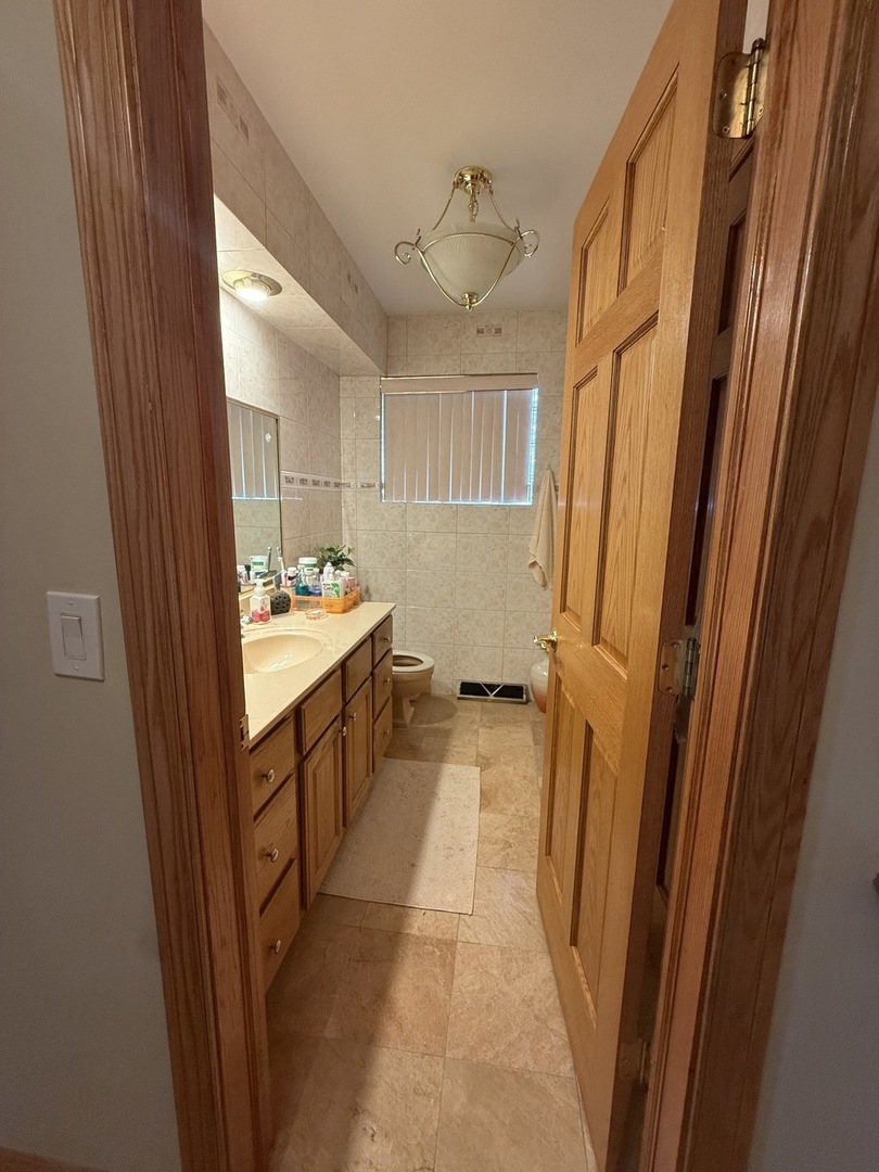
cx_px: 440
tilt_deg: -9.3
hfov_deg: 85.7
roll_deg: -1.5
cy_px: 586
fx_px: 474
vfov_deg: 102.1
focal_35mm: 14
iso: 250
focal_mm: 2.22
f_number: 2.2
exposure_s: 1/120
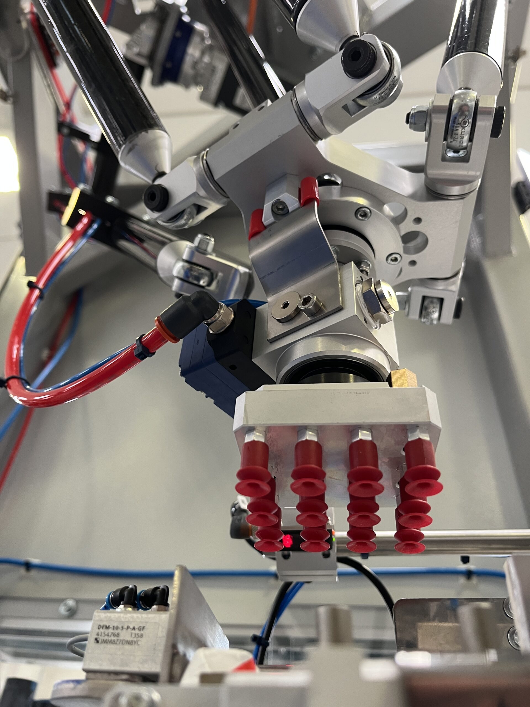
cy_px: 354
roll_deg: -5.0
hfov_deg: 53.1
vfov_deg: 67.3
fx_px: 531
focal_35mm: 26
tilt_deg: +39.8
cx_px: 265
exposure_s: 1/50
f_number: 1.6
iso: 160
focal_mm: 5.1
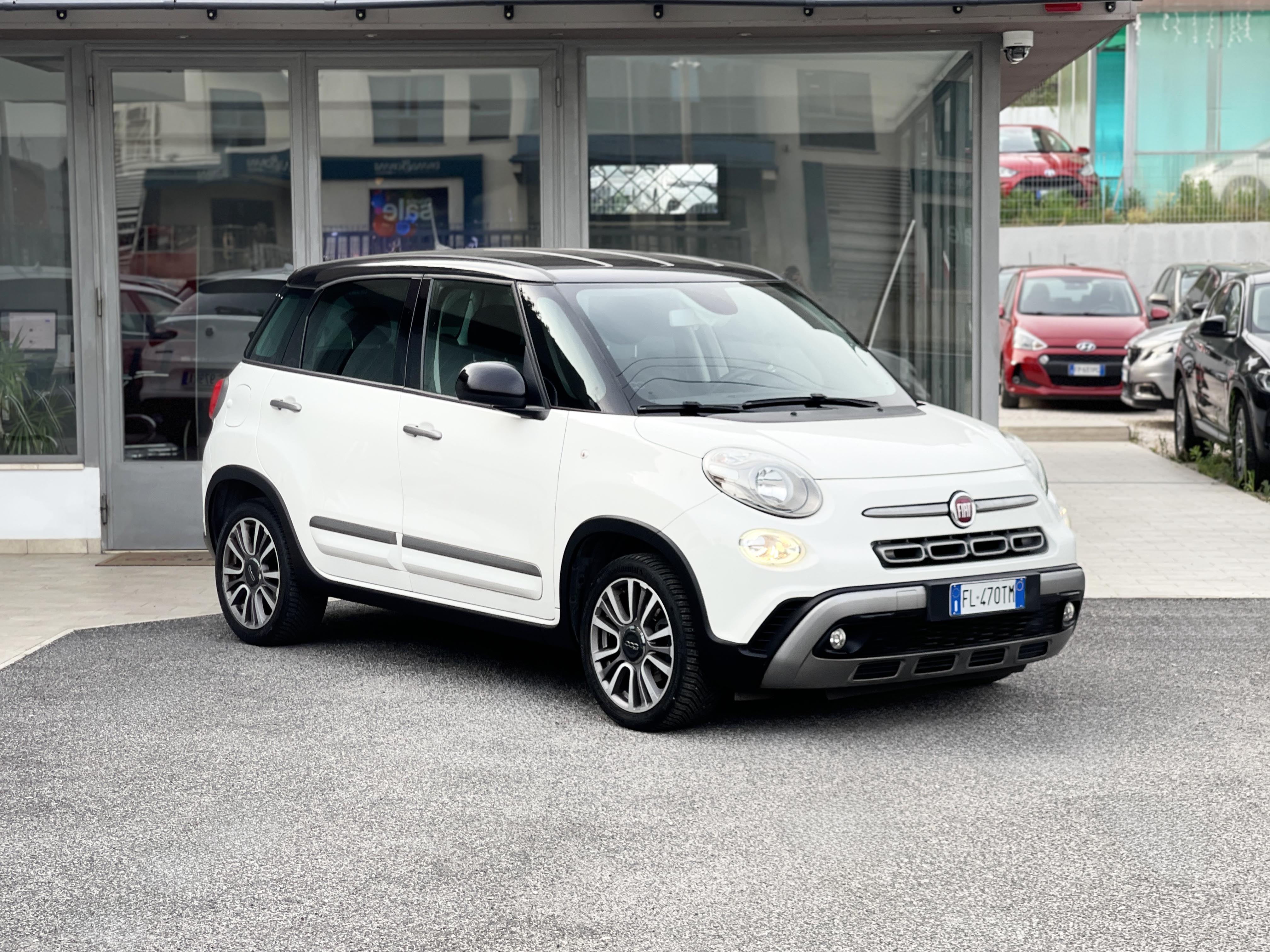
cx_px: 635
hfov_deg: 30.3
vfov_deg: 22.9
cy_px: 476
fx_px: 2348
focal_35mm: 64
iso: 20
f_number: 2.2
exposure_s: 1/121
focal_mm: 7.5
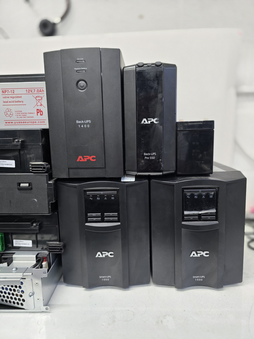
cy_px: 170
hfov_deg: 58.9
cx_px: 127
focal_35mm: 23
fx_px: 225
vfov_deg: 73.9
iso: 400
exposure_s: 1/100
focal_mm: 6.3
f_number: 1.7
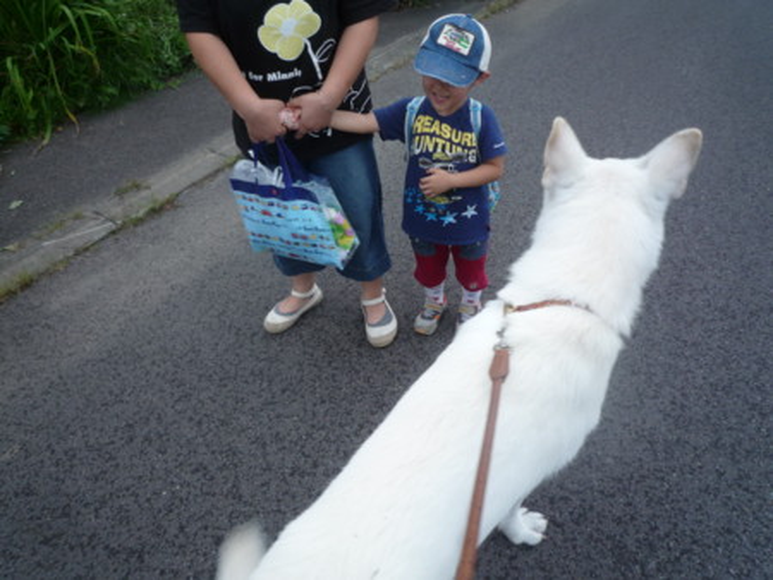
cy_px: 290
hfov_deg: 69.4
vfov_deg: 54.9
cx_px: 386
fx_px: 559
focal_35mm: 25
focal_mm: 4.4
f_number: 2.8
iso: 100
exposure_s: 1/60
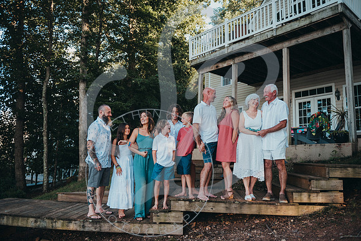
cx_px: 183
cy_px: 121
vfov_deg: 45.5
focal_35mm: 29
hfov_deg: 64.3
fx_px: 287
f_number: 2.8
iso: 100
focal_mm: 28
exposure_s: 1/125
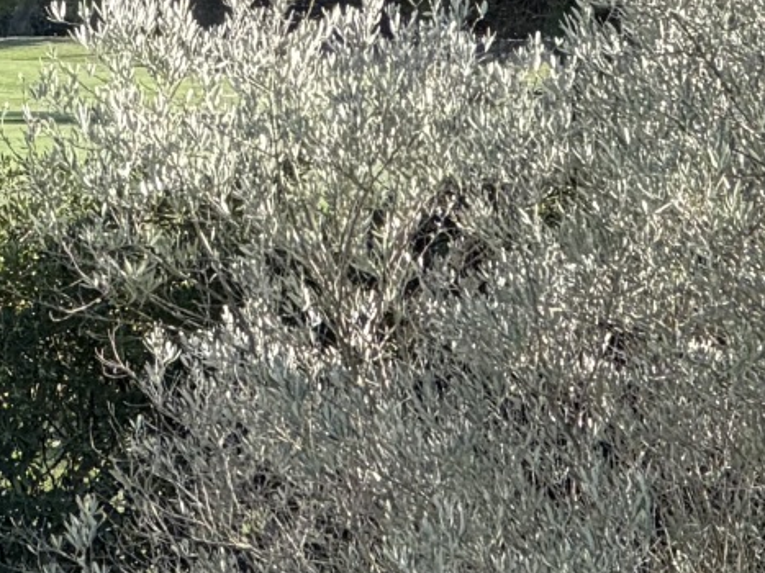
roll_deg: -1.1
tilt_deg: -2.6
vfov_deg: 2.7
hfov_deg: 3.6
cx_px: -167
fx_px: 12107
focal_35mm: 548
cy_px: 360
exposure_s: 1/579
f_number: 2.8
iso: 50
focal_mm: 16.89
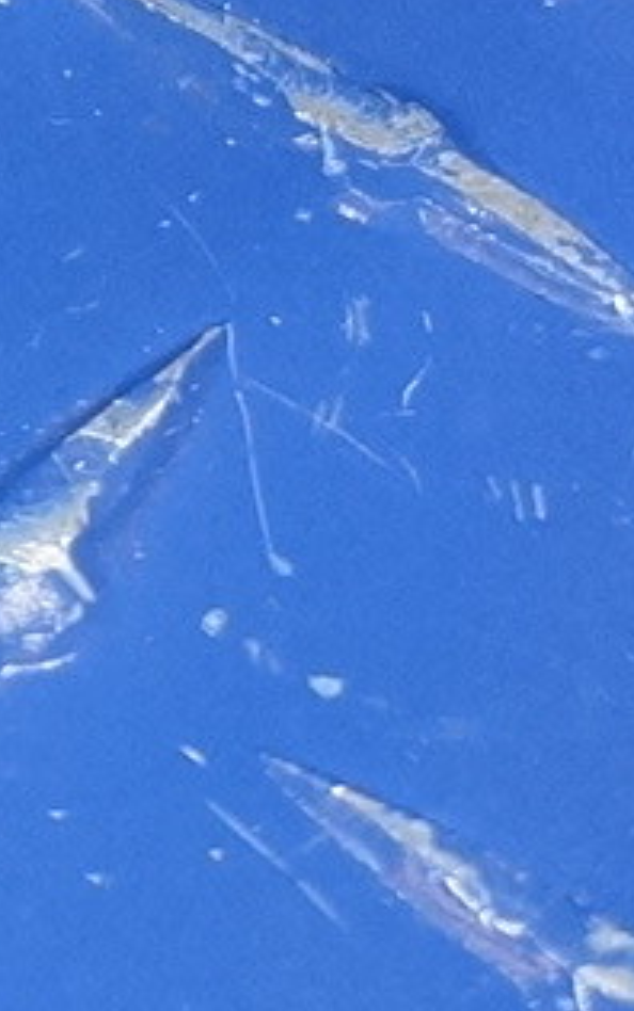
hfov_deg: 3.1
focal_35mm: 378
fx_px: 10431
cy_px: -761
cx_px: -3151
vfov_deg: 5.5
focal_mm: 32
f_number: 5
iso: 800
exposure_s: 1/125
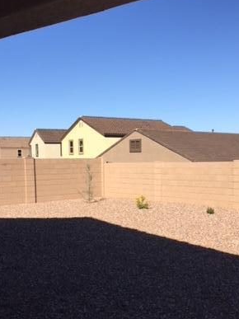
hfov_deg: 30.2
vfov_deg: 38.9
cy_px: 227
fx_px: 442
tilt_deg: -6.6
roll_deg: +0.9
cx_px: 116
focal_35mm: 48
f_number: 2.2
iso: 32
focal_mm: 4.15
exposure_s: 1/1721
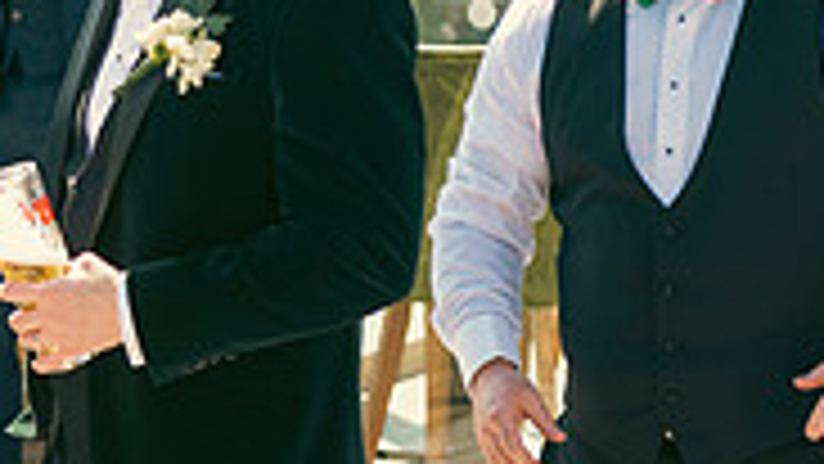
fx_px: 5092
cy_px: 92
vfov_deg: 5.2
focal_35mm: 233
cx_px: -311
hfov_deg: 9.1
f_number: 5
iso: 200
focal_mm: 70
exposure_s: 1/500
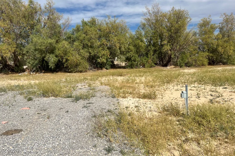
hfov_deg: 65.5
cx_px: 116
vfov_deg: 46.2
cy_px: 65
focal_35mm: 28
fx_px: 183
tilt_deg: -2.0
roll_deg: +0.7
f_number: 1.5
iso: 50
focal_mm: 5.7
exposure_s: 1/7463
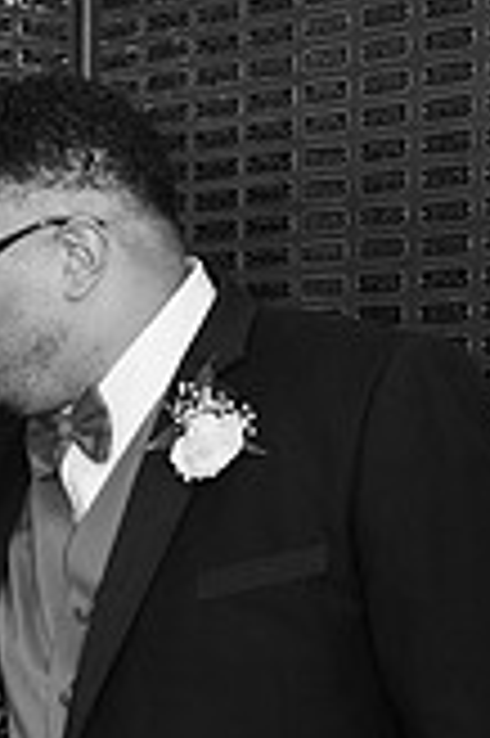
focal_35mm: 121
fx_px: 2475
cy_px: 639
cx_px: 40
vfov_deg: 16.7
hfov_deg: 11.2
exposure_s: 1/200
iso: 800
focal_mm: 44
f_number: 4
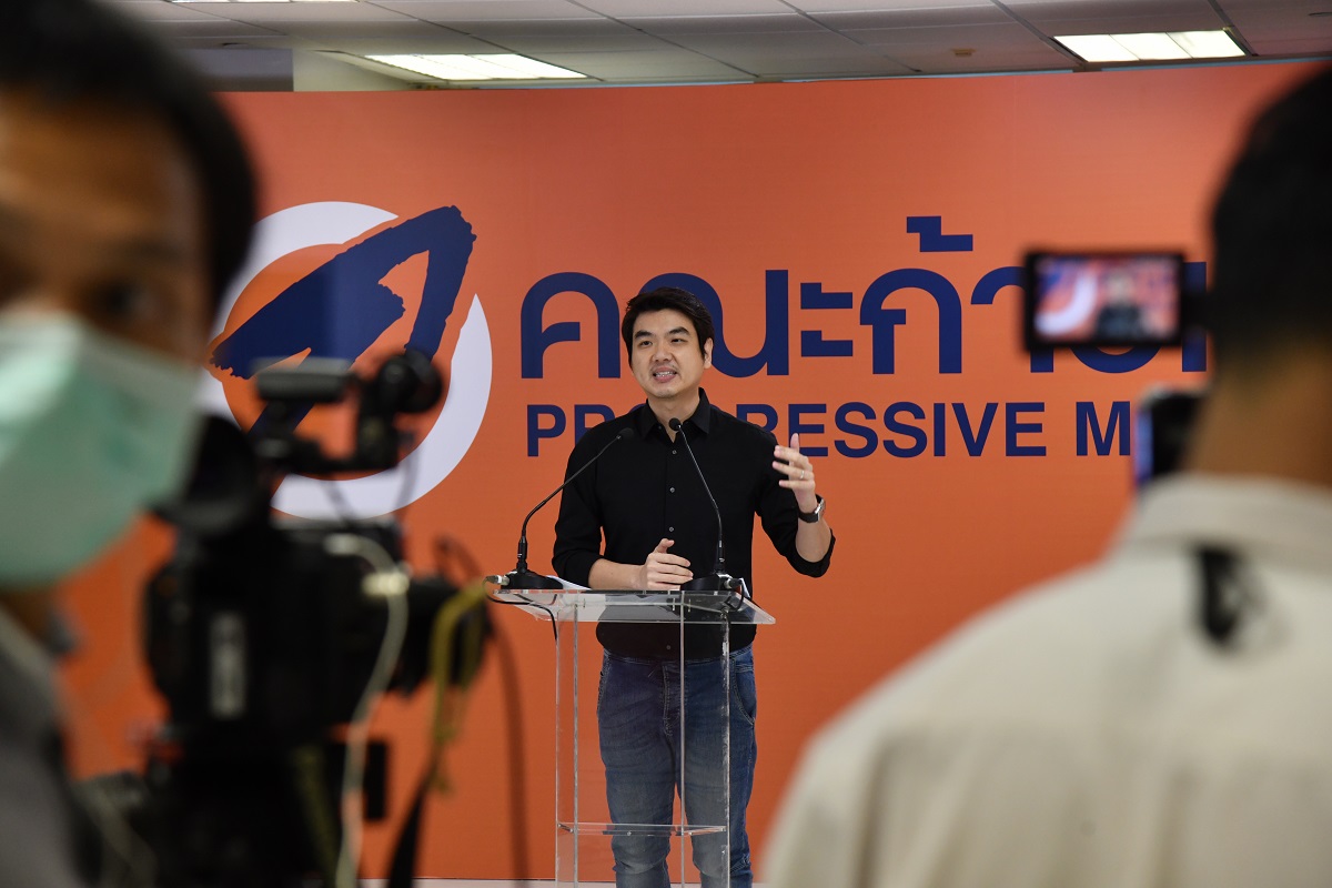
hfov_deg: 20.8
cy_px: 444
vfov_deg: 14.0
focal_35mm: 98
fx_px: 3626
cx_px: 666
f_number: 5.6
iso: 1250
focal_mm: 98
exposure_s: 1/125
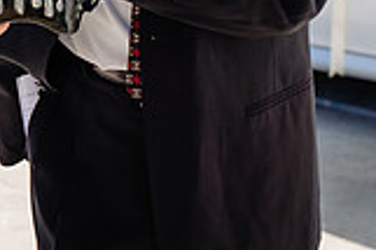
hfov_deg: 12.2
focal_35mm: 168
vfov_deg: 7.9
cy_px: -188
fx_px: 1753
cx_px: 146
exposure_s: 1/640
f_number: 3.5
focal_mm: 42
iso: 100
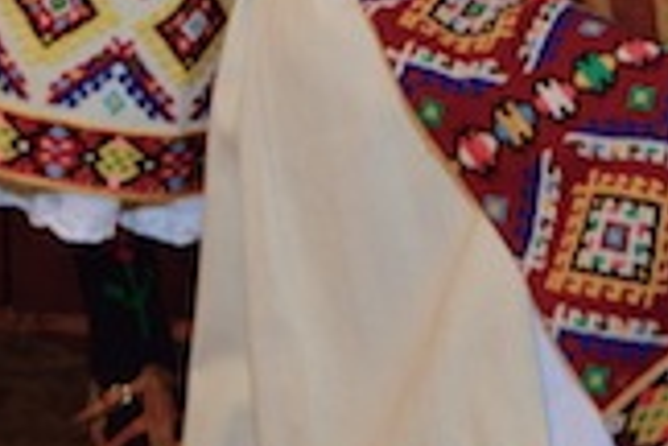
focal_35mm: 207
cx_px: 664
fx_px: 3841
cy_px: -448
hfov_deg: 9.9
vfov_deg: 6.4
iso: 800
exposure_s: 1/6
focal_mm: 32
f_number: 4.8
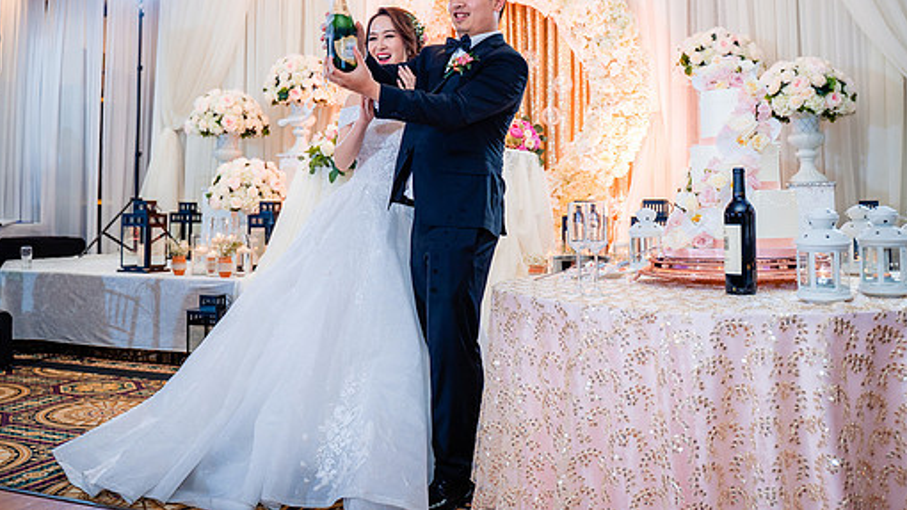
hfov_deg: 50.4
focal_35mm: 40
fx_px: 962
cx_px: 418
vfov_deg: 29.3
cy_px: 134
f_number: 3.5
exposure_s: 1/160
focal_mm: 30
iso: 800
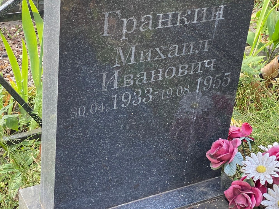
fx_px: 596
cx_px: 147
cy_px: 62
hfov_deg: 26.3
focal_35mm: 74
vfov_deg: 19.8
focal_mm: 6
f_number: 2
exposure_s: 1/121
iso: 80
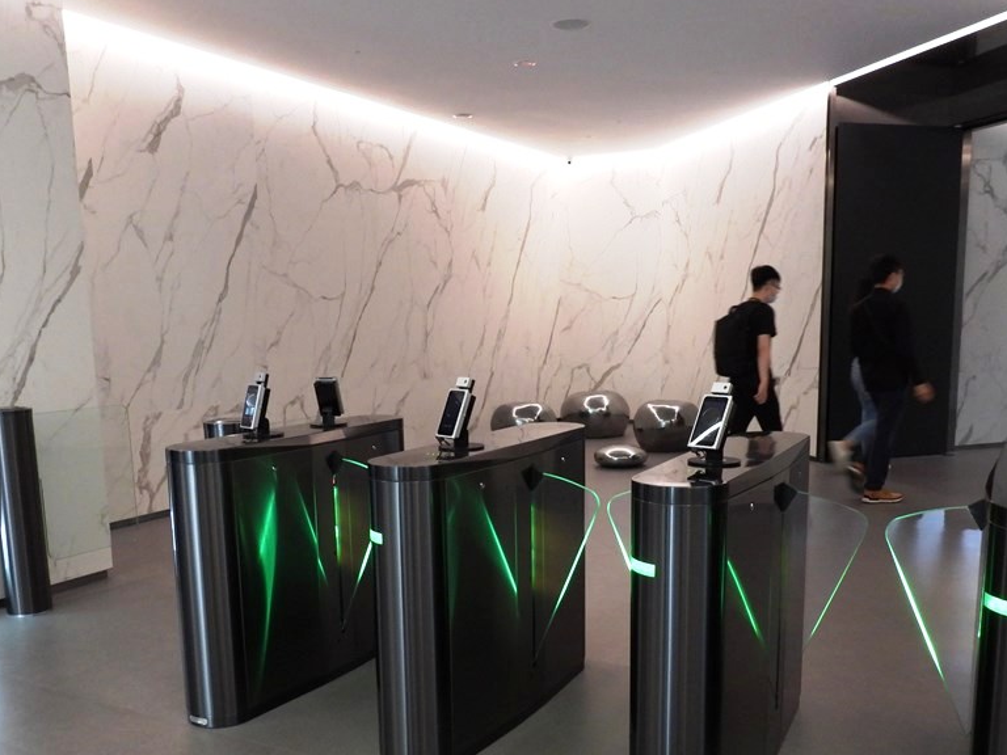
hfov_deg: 56.8
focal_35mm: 32
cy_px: 482
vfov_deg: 43.7
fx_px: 931
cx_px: 518
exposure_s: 1/30
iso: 400
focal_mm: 4.3
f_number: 2.8
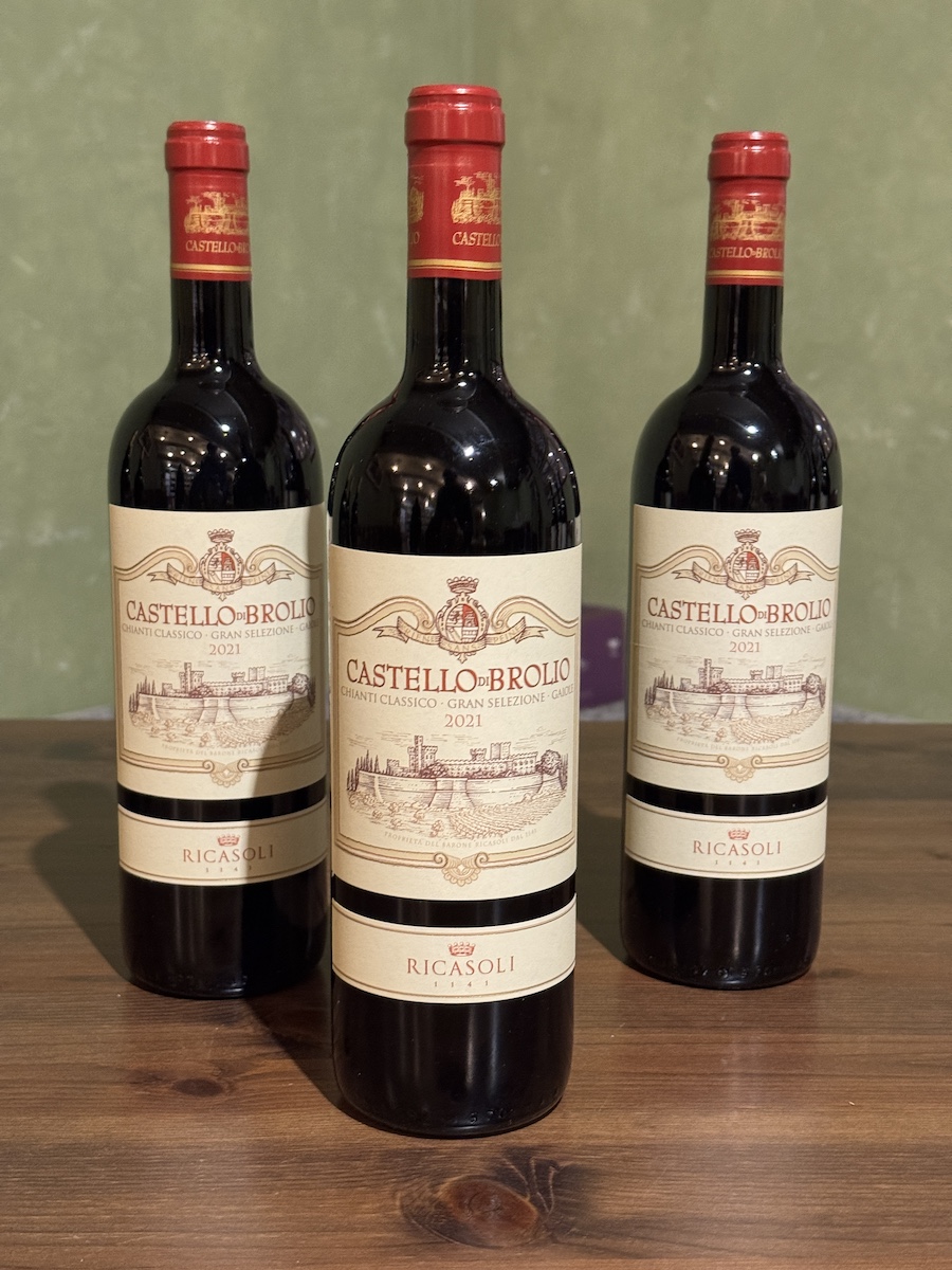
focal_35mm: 48
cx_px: 476
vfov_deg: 39.7
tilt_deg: -9.6
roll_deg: -0.3
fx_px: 1760
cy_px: 635
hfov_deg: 30.3
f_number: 1.78
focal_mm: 6.76
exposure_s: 1/33
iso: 400
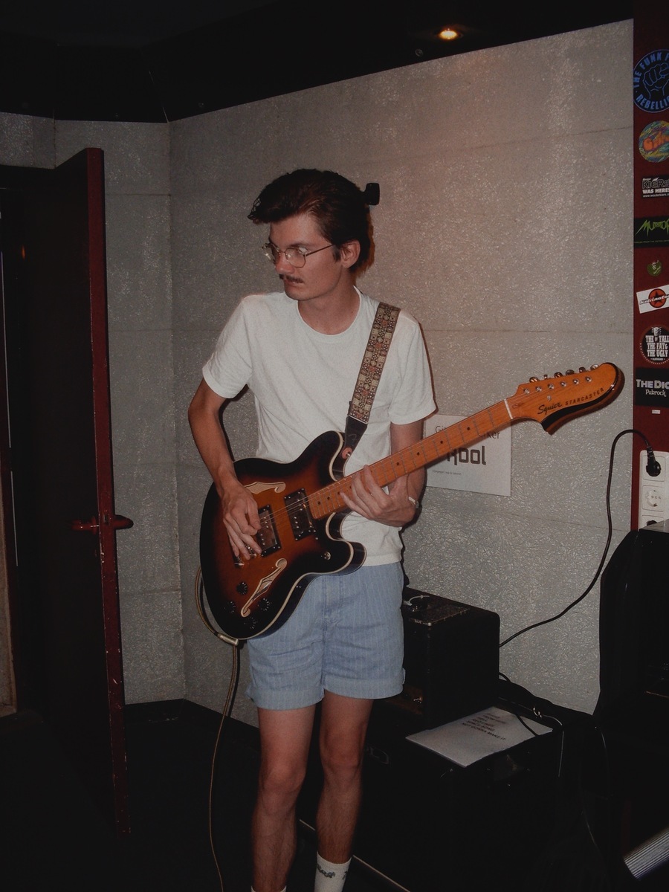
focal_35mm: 38
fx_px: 979
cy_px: 446
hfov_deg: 37.7
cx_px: 334
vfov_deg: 49.0
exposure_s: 1/45
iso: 100
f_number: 2.8
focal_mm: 6.3
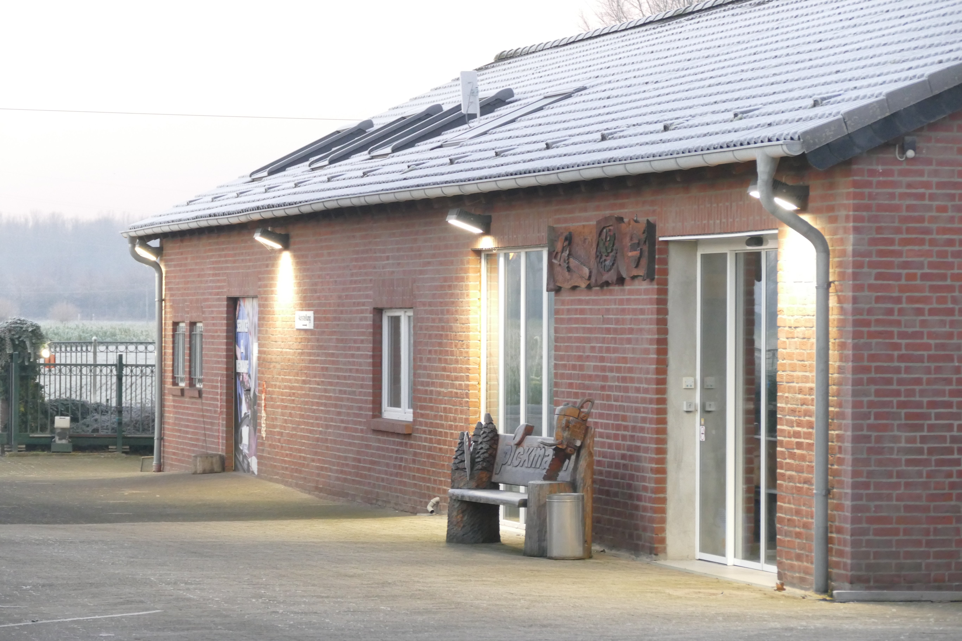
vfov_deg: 9.2
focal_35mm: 149
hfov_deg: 13.8
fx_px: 3981
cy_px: 320
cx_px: 481
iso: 1600
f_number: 3.9
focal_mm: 54.2
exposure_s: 1/60
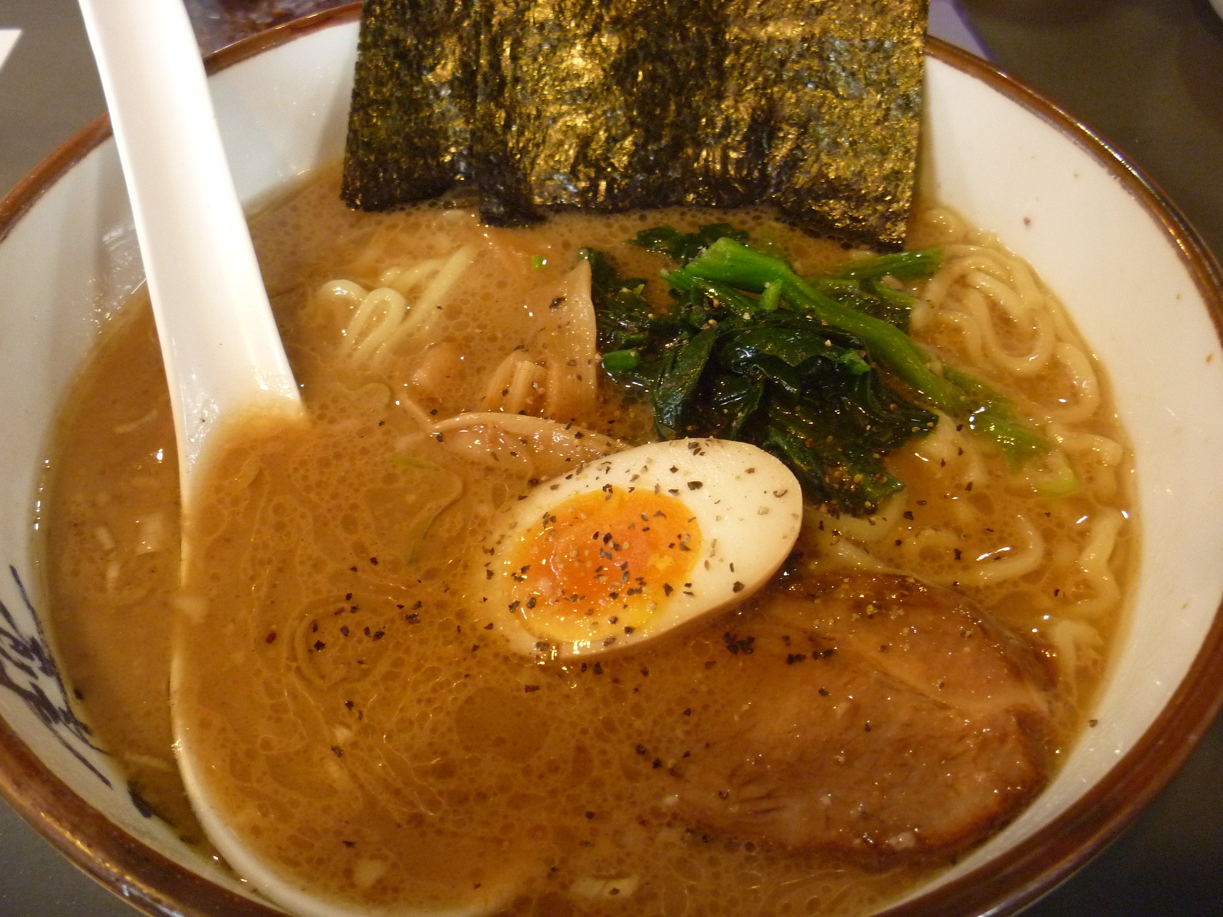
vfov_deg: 40.7
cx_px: 612
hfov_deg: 52.6
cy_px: 458
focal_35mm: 35
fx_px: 1237
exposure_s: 1/15
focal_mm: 6.3
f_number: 3.5
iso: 400
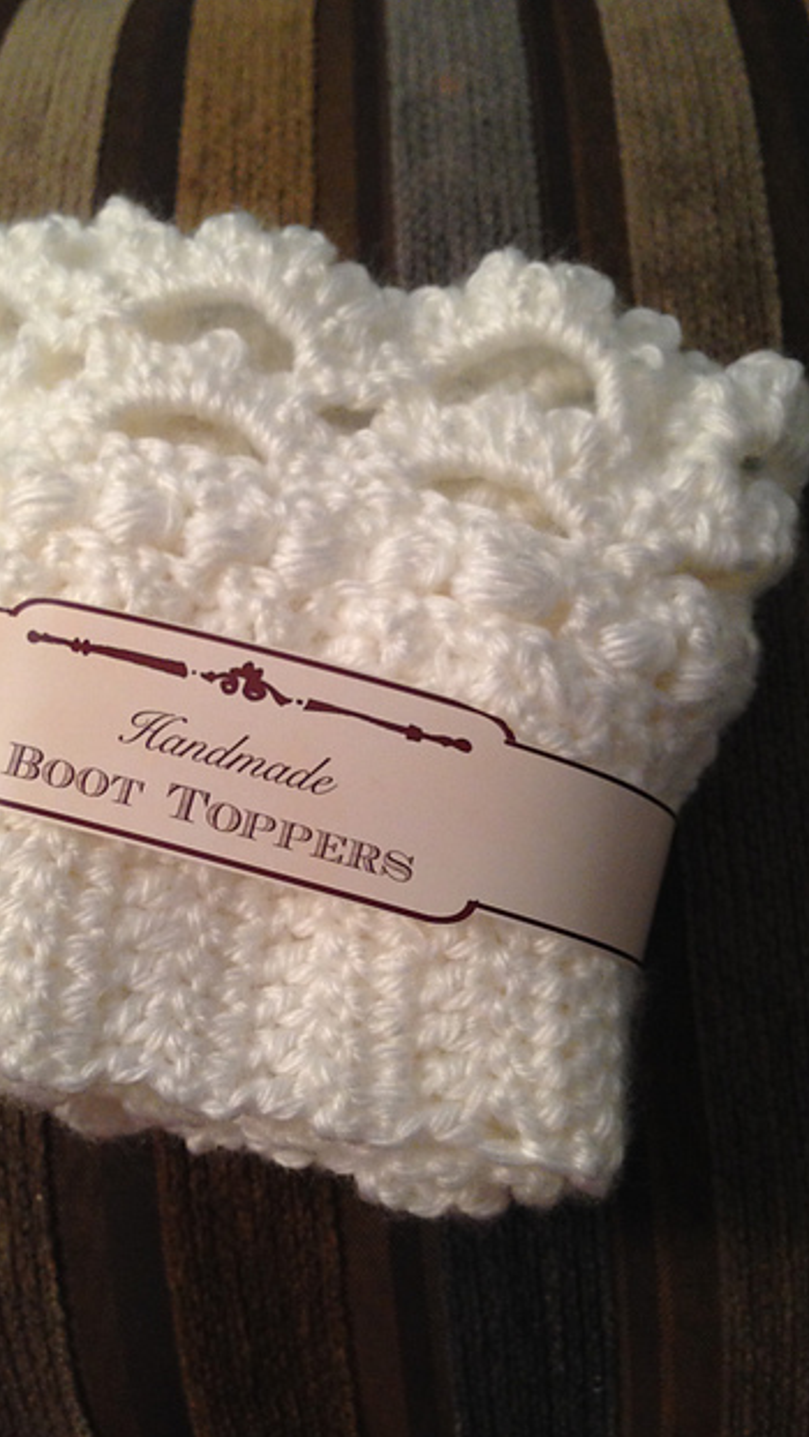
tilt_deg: -62.6
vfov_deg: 54.0
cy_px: 723
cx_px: 305
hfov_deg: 31.9
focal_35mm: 37
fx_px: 1411
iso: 200
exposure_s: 1/20
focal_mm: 4.12
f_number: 2.4
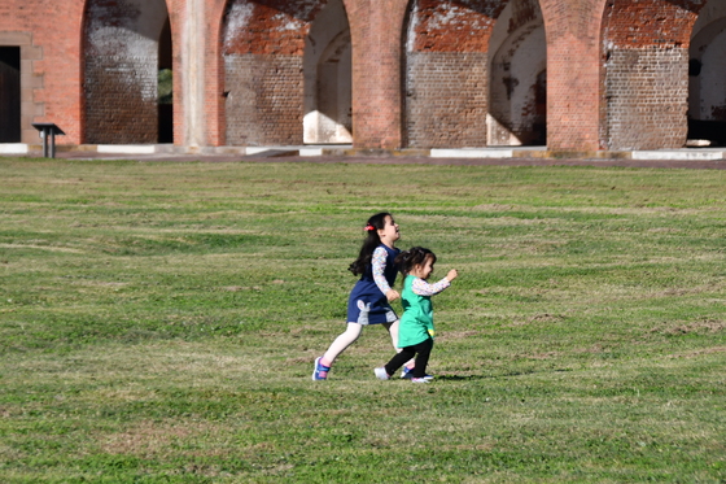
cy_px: 242
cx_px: 363
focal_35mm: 310
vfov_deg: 4.4
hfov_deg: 6.6
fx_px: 6249
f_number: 6.3
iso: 200
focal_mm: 155
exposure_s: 1/500
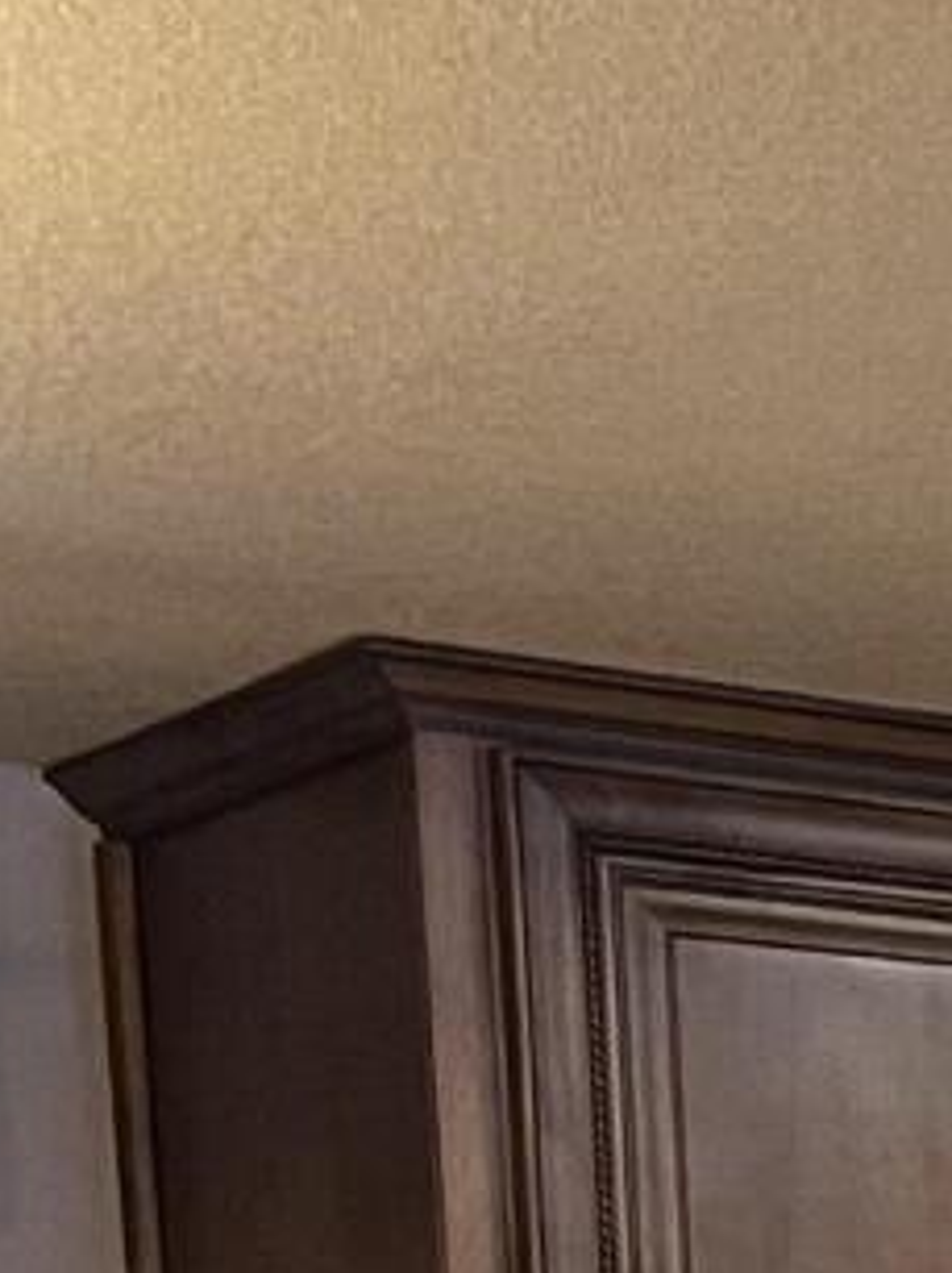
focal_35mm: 170
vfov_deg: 10.3
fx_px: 6242
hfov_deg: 7.6
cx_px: 2877
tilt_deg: -11.6
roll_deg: -2.0
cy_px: 2920
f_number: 1.5
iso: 200
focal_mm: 5.7
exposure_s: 1/60
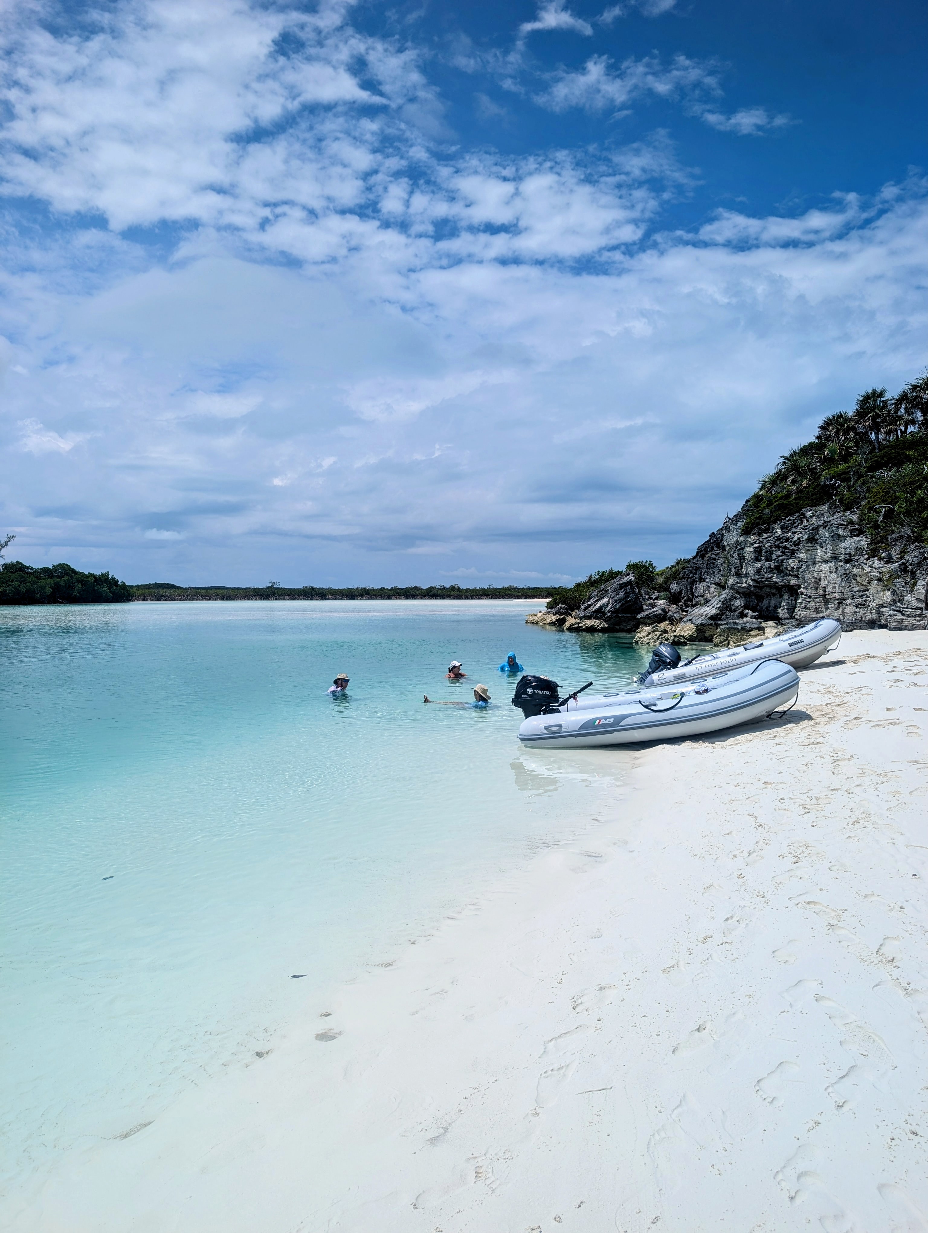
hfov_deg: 56.9
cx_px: 464
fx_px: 856
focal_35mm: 24
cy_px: 616
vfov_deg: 71.5
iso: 28
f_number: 1.68
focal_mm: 6.9
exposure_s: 1/3236
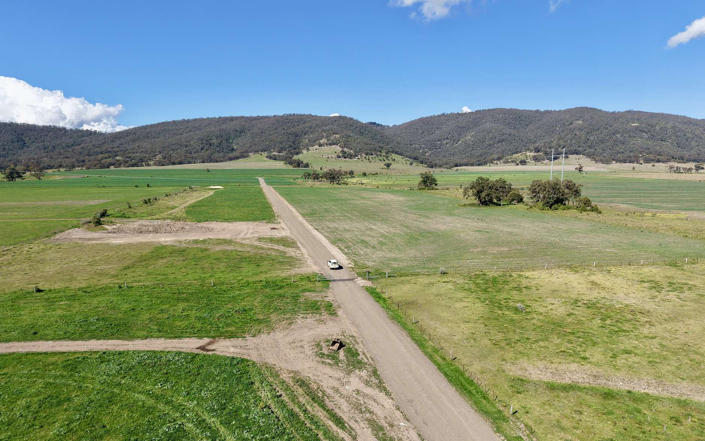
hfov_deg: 70.4
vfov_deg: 47.3
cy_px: 267
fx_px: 500
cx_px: 349
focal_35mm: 26
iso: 110
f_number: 1.8
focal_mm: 8.67
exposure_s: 1/3000
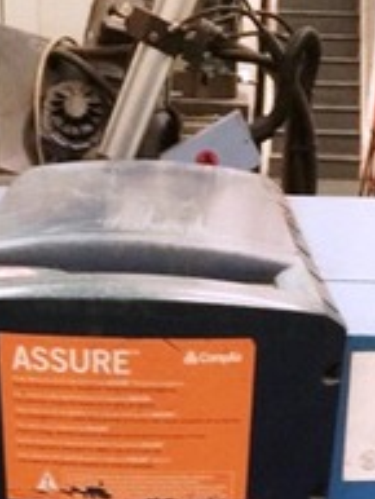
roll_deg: -2.0
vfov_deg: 24.6
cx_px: 153
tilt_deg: -29.3
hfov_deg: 20.4
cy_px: 589
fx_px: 1039
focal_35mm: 72
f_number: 2.2
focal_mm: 4.15
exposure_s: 1/17
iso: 400
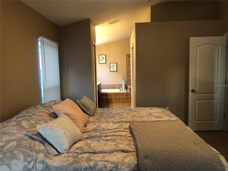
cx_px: 114
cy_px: 86
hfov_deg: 63.4
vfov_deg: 49.7
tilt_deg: -7.9
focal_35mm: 28
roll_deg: +0.6
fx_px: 184
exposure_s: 1/13
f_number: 1.8
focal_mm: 3.99
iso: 100
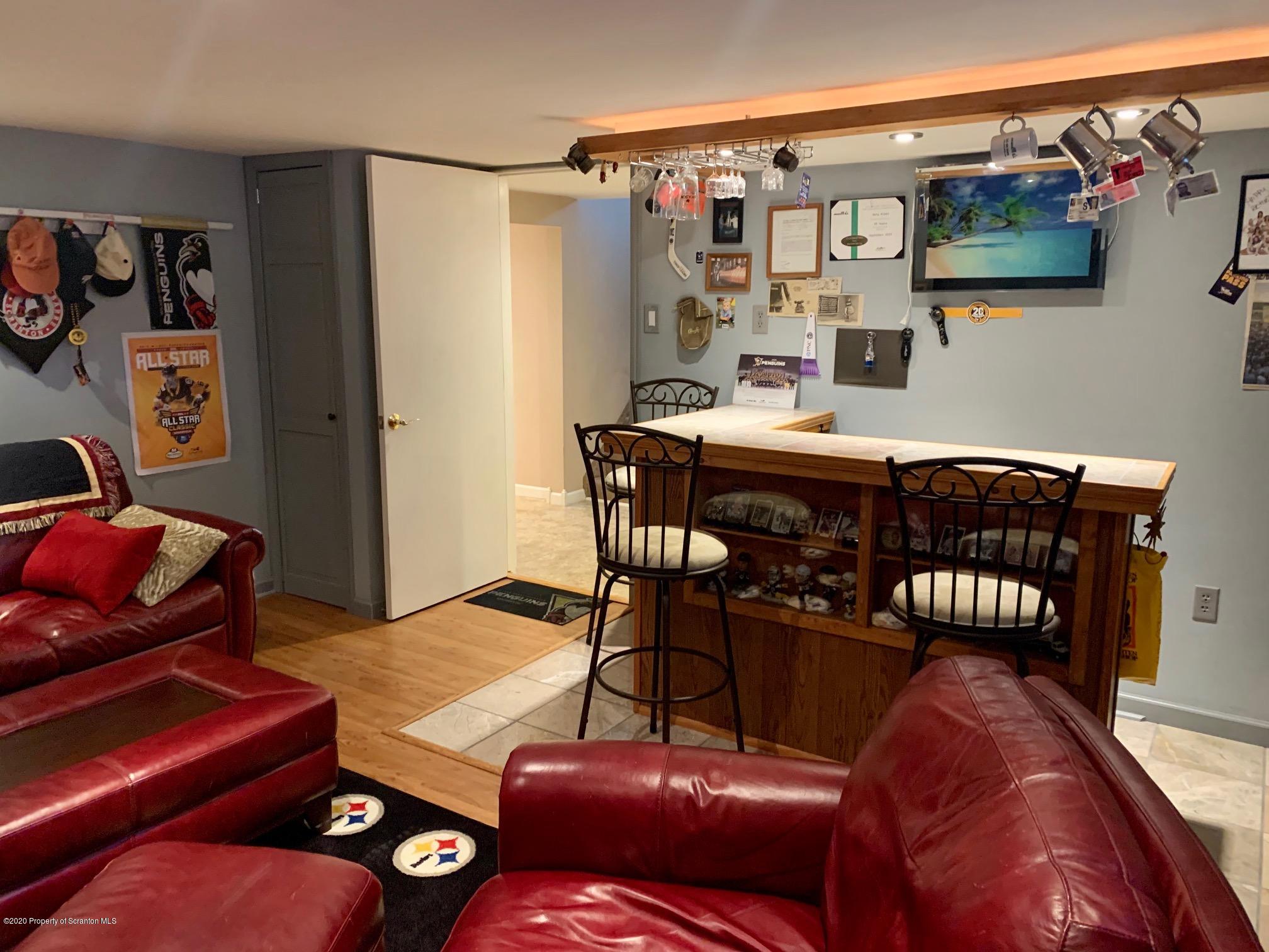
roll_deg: +0.0
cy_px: 476
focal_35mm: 26
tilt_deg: -10.5
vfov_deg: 53.1
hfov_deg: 67.3
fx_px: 953
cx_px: 634
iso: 400
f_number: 1.8
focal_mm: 4.25
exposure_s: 1/40
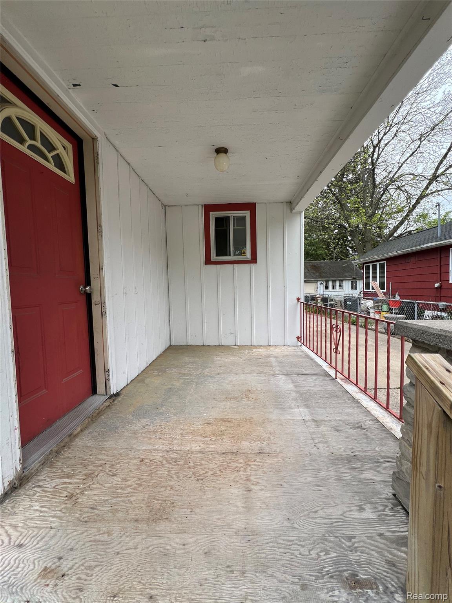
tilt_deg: -0.5
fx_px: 226
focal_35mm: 13
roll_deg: +0.0
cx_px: 226
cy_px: 302
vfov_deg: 106.2
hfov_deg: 89.9
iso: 32
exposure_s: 1/329
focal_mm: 1.57
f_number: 1.8
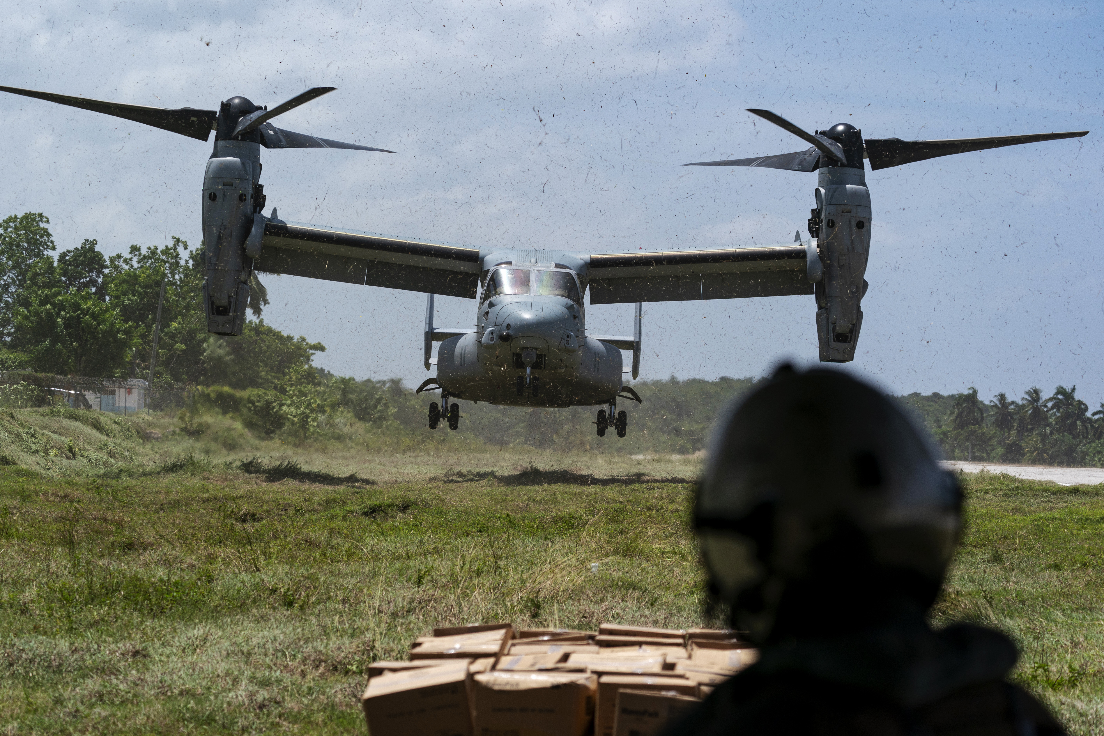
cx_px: 552
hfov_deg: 20.4
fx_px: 3066
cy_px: 368
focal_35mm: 100
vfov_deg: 13.7
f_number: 5.6
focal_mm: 100
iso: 320
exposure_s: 1/2500
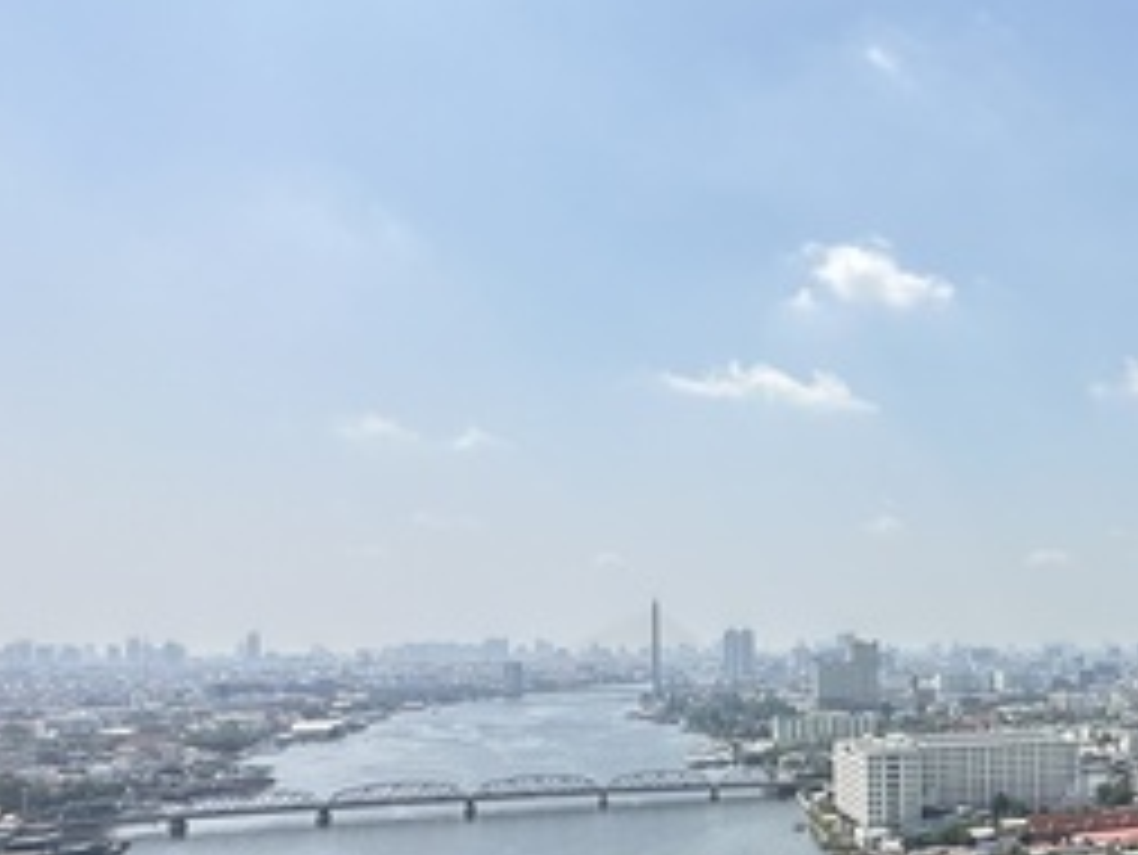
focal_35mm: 36
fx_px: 1184
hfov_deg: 41.6
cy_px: 662
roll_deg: +0.4
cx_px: 1232
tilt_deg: +0.0
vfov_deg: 38.5
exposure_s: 1/2257
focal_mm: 2.22
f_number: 2.2
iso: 50
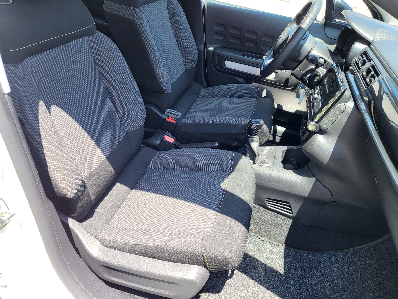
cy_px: 150
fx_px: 299
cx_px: 199
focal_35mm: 26
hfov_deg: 67.3
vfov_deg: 53.1
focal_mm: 4.25
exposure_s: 1/361
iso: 50
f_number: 1.8
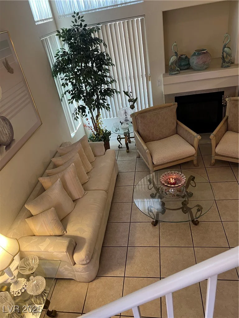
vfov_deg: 67.3
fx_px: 239
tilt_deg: -33.4
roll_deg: +12.2
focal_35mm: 26
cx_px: 120
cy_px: 159
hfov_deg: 53.1
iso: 160
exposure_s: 1/60
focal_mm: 5.7
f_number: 1.5
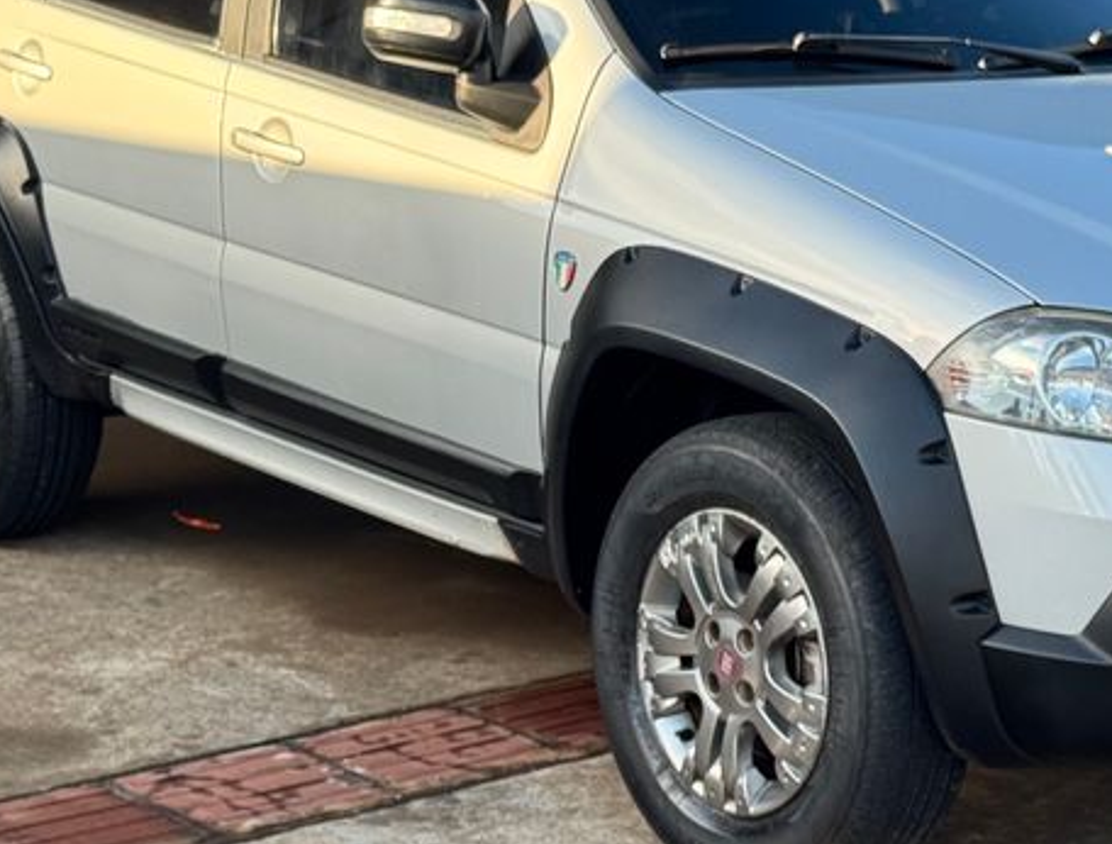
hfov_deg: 19.5
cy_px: 320
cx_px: 782
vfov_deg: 14.9
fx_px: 3226
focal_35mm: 100
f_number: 1.78
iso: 64
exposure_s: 1/609
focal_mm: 6.76
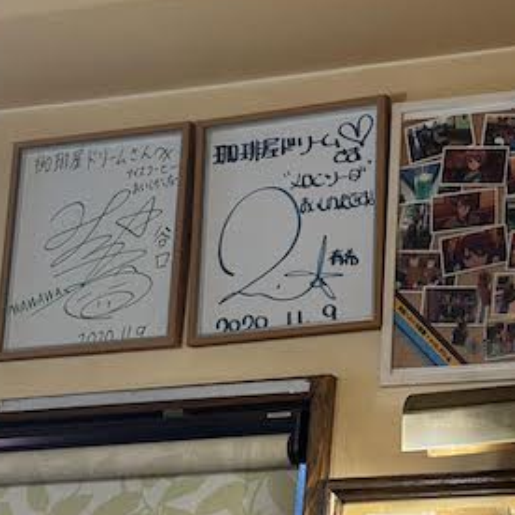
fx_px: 2239
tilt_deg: +20.2
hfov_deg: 13.0
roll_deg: -3.4
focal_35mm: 133
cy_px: 271
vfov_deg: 13.1
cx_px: 452
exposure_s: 1/60
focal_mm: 5.96
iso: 125
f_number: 1.6
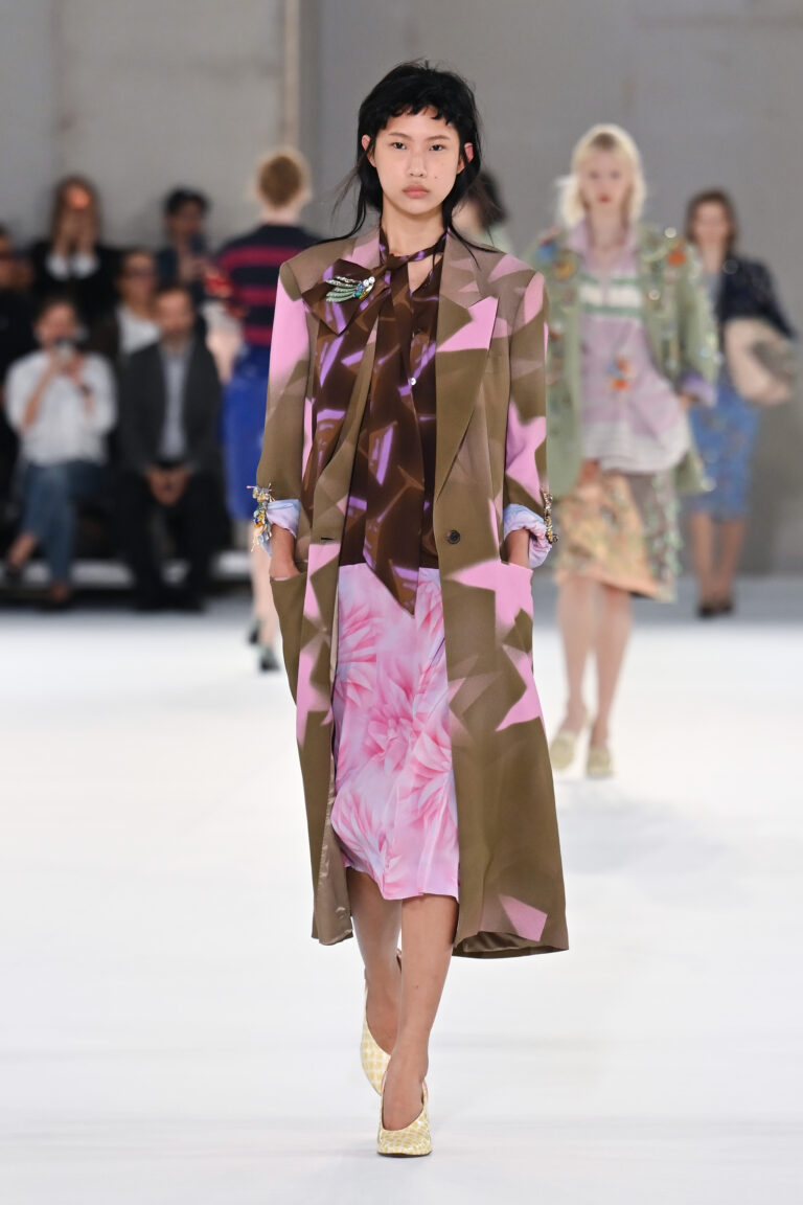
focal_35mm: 225
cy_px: 602
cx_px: 402
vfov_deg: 9.1
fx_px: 7528
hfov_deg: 6.1
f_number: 3.5
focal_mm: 150
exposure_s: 1/800
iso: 500
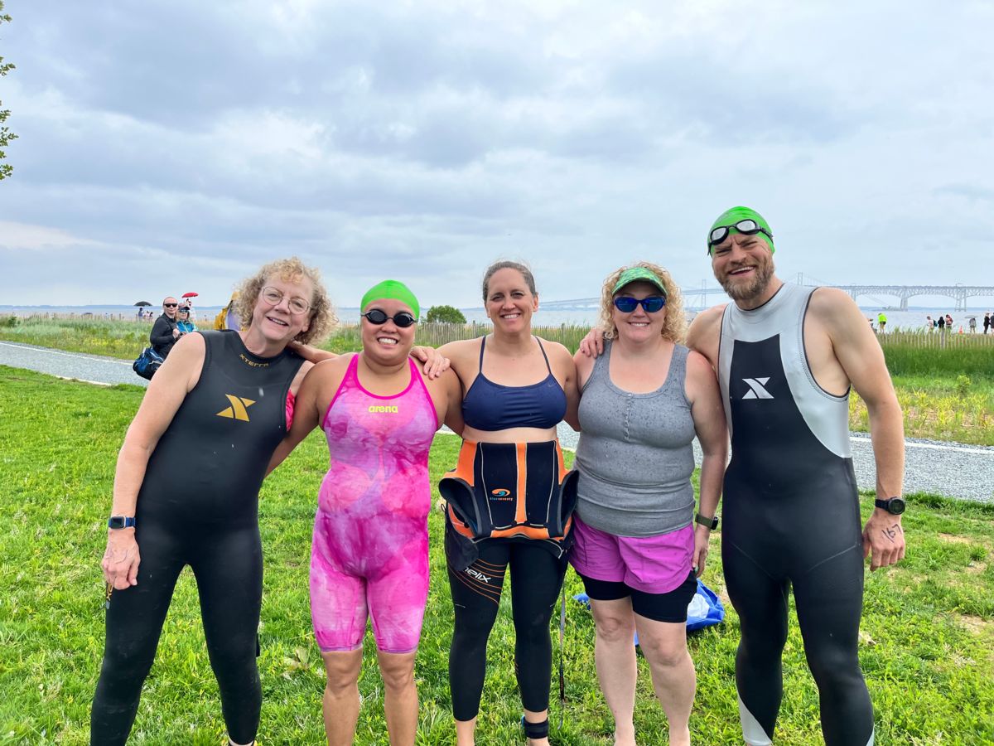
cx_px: 497
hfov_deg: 67.3
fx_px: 747
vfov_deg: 53.1
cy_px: 373
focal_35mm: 26
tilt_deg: -8.3
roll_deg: +1.1
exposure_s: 1/1600
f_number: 1.6
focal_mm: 5.1
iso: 50
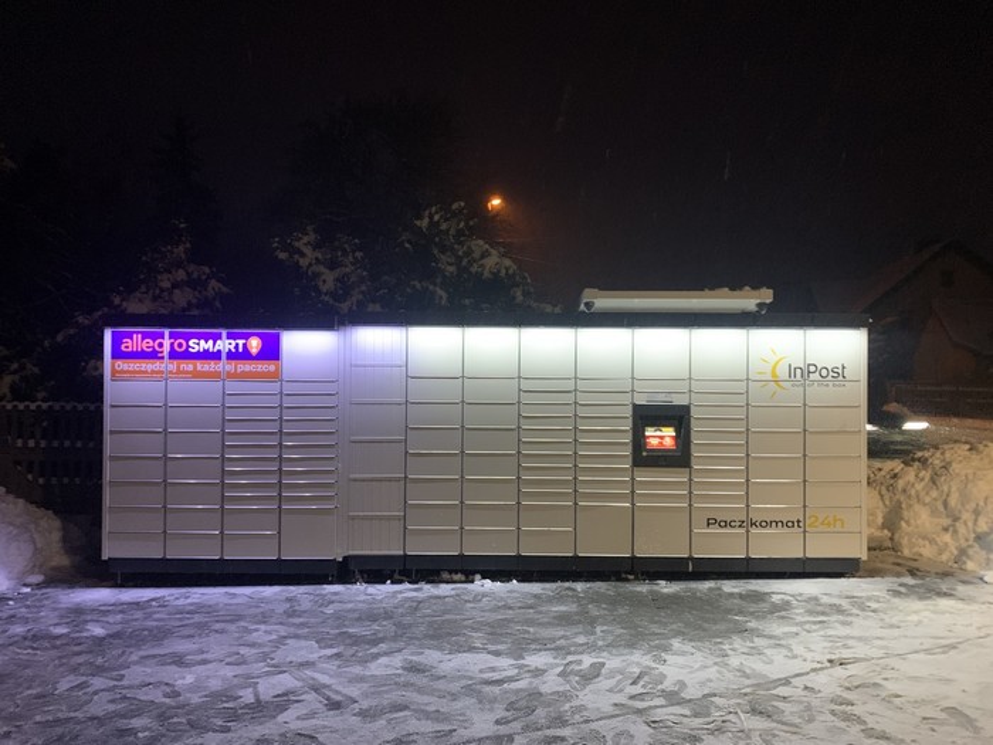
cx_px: 496
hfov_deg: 67.3
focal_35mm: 26
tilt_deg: +3.6
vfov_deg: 53.1
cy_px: 372
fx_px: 746
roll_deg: +0.9
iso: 400
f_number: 1.8
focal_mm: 4.25
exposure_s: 1/32
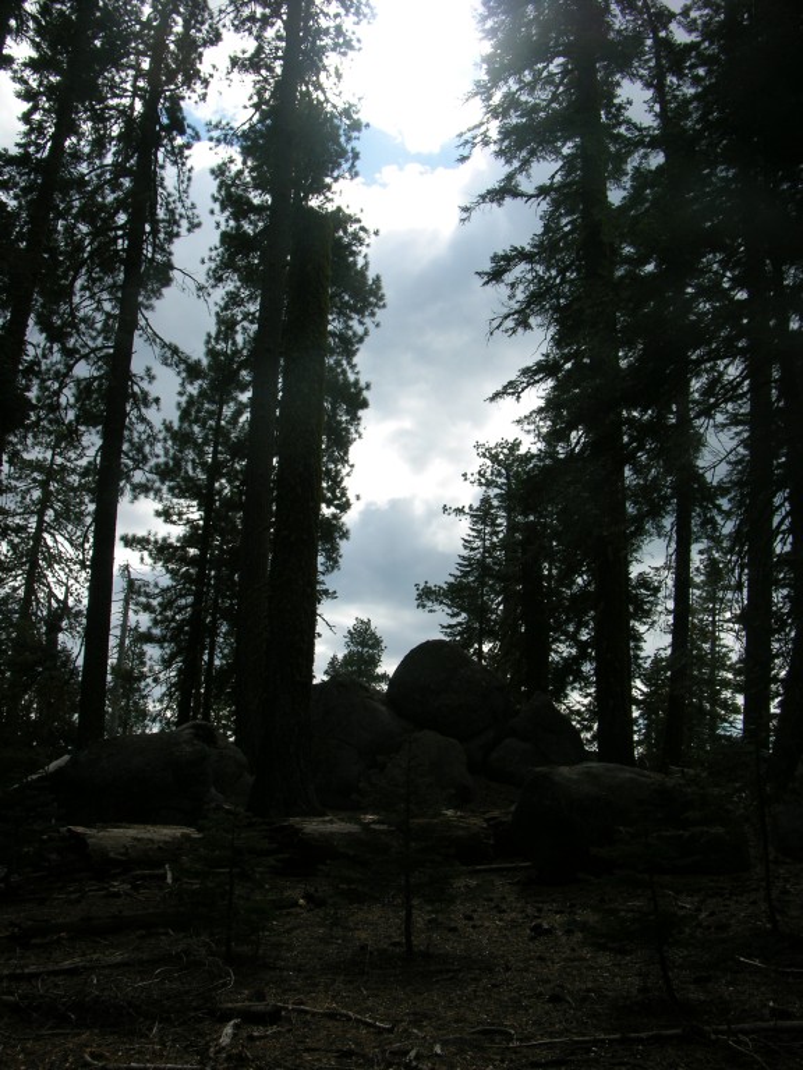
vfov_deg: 52.6
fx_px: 1083
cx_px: 402
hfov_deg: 40.7
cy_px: 535
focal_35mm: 35
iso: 50
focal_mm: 8.9
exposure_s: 1/272
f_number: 6.3
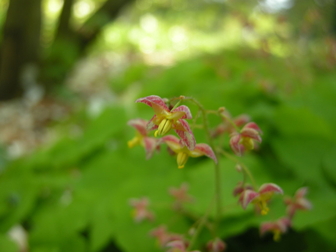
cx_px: 168
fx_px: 340
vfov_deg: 40.7
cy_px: 126
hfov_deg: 52.6
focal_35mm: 35
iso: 64
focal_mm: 7.5
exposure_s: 1/76.2
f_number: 3.4
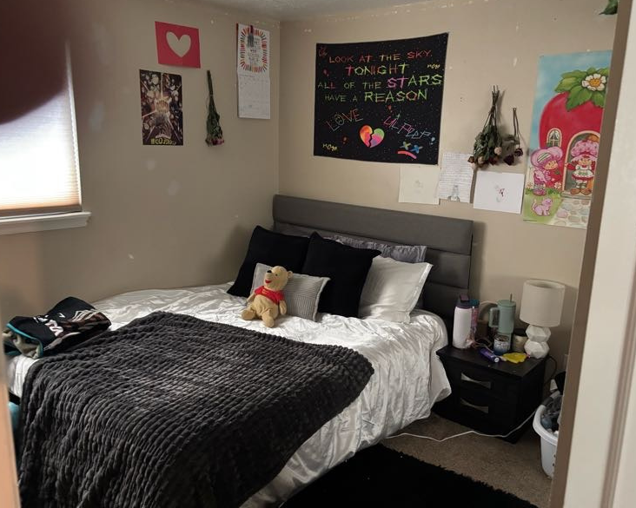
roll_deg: -2.3
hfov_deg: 60.4
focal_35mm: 29
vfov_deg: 49.9
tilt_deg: -11.7
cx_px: 337
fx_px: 546
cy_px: 252
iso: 640
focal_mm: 5.96
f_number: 1.6
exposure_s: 1/30
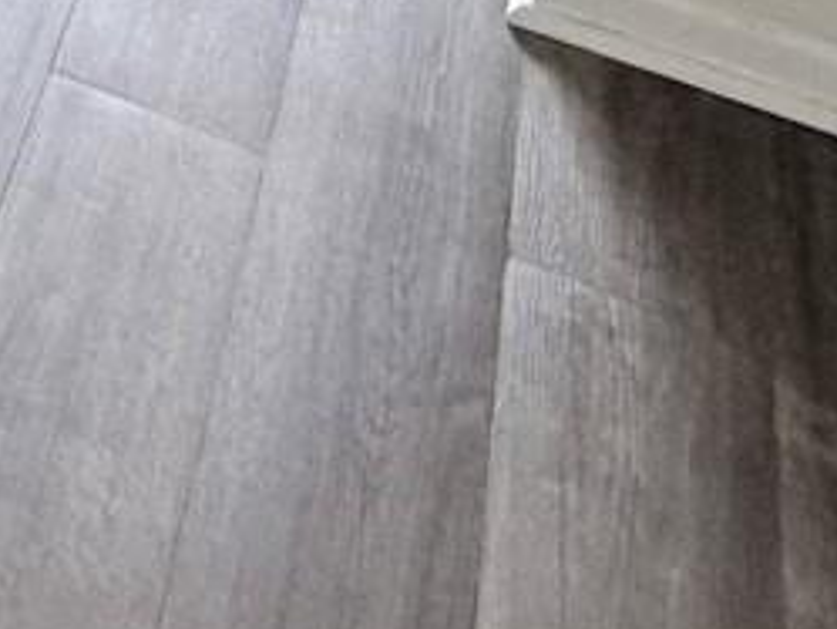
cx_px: -871
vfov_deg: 11.3
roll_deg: -0.4
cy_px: -1181
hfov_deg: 16.3
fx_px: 2177
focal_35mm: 90
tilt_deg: -10.3
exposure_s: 1/121
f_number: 2.2
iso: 200
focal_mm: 2.22
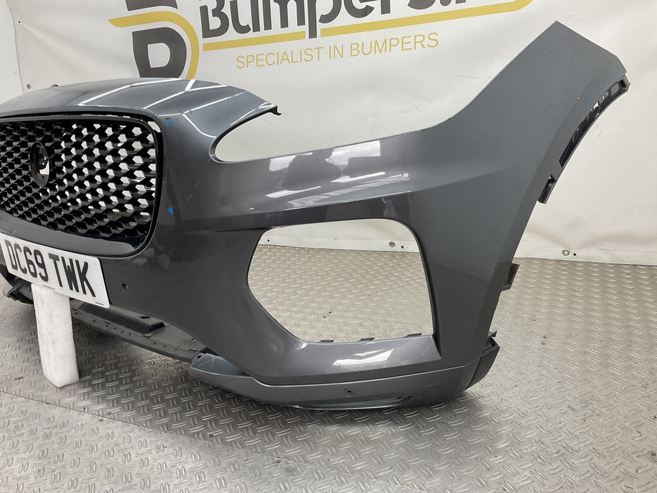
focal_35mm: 29
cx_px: 328
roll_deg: +3.4
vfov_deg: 48.2
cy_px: 246
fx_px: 550
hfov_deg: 61.7
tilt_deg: -17.7
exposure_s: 1/120
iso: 32
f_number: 1.8
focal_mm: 3
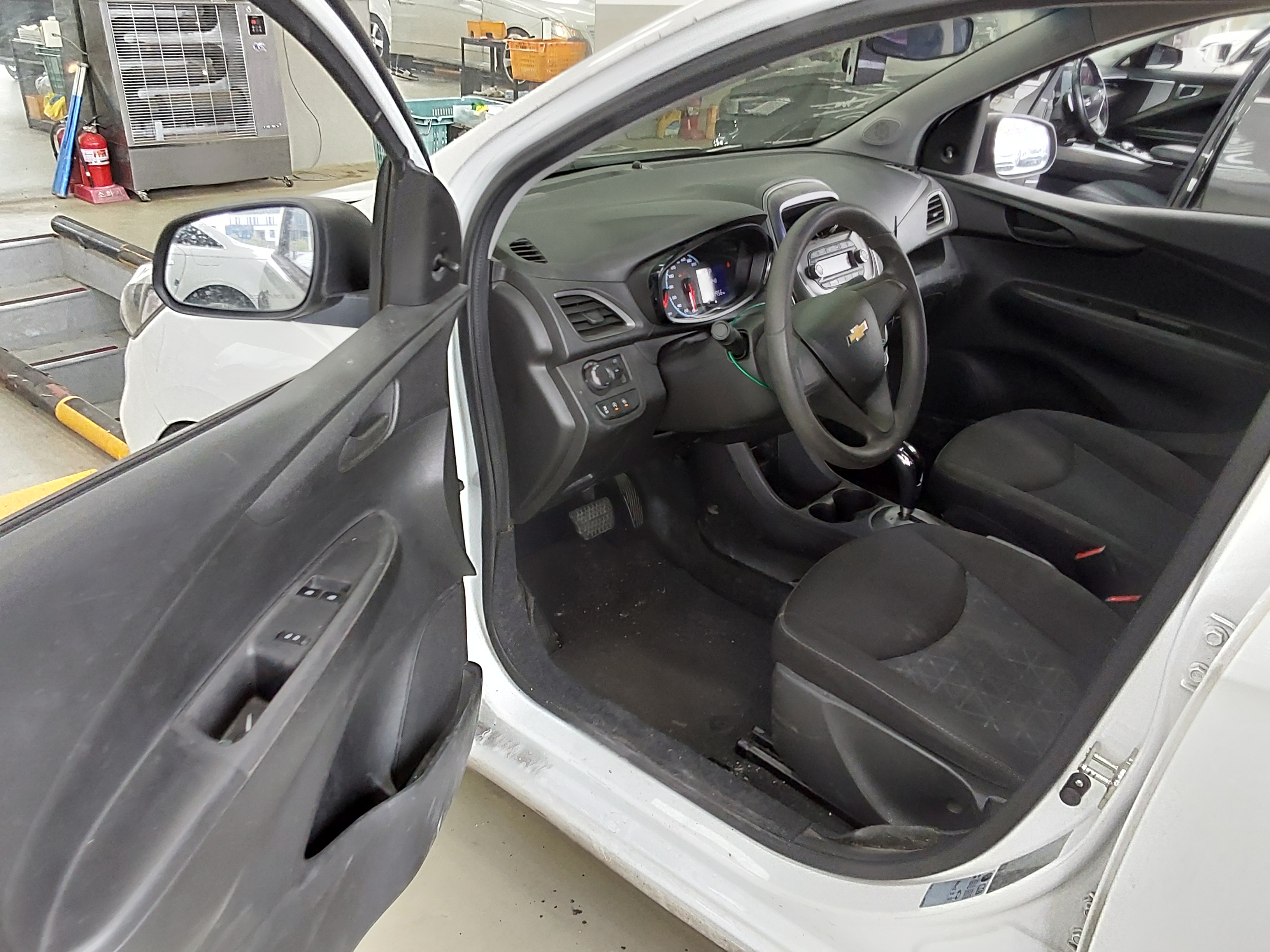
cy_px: 476
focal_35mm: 28
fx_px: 1027
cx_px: 635
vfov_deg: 49.7
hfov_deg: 63.4
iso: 160
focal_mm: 2.91
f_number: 1.9
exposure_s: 1/60
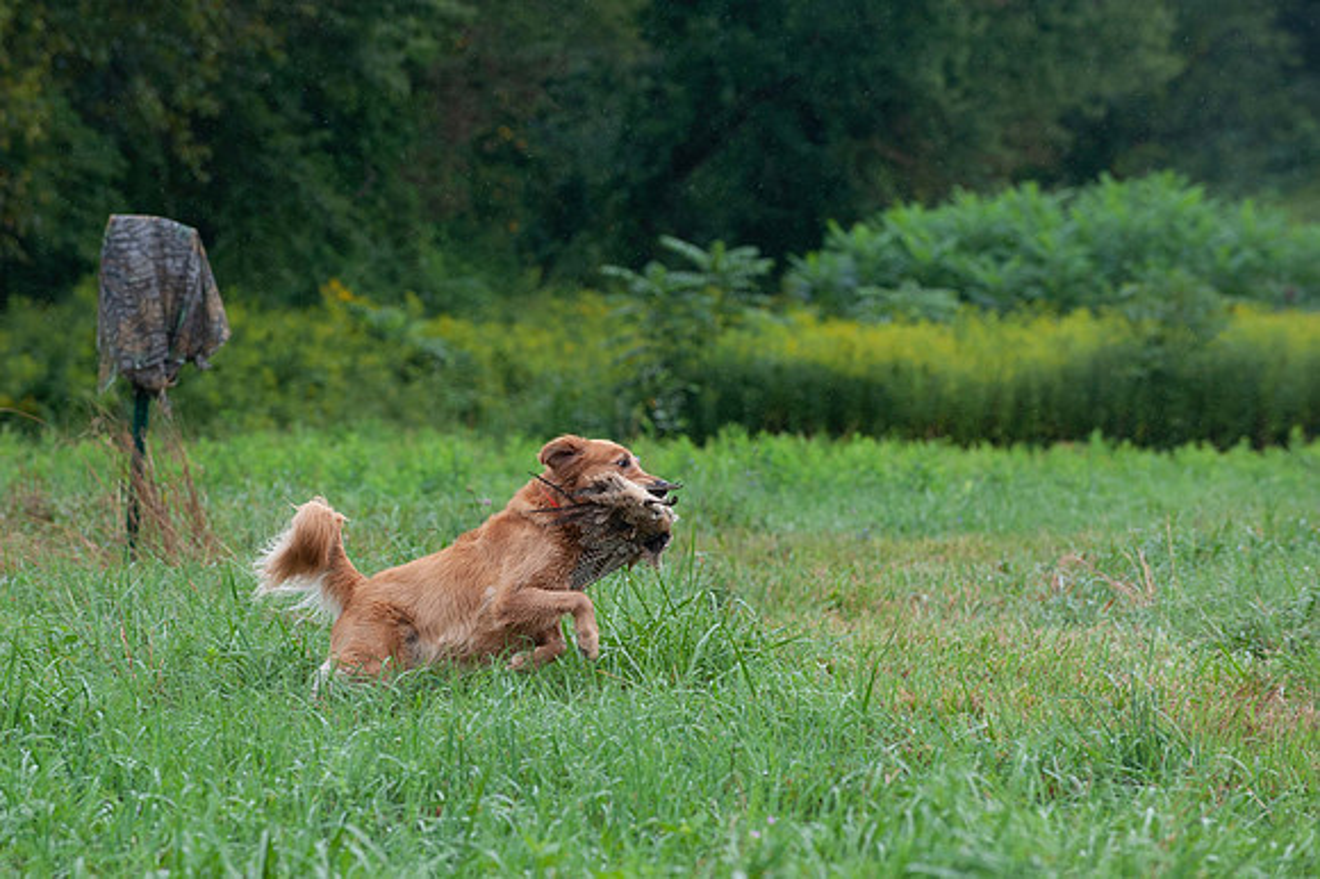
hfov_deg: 8.6
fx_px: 8734
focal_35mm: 238
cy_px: 518
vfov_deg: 5.8
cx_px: 585
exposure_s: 1/800
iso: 800
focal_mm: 200
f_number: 6.3
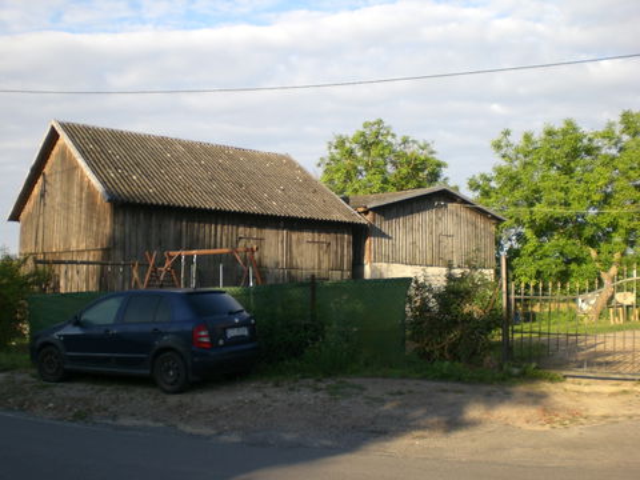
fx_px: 703
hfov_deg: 49.0
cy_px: 240
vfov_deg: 37.7
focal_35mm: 38
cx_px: 320
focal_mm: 6.3
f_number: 3.1
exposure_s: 1/320
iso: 50
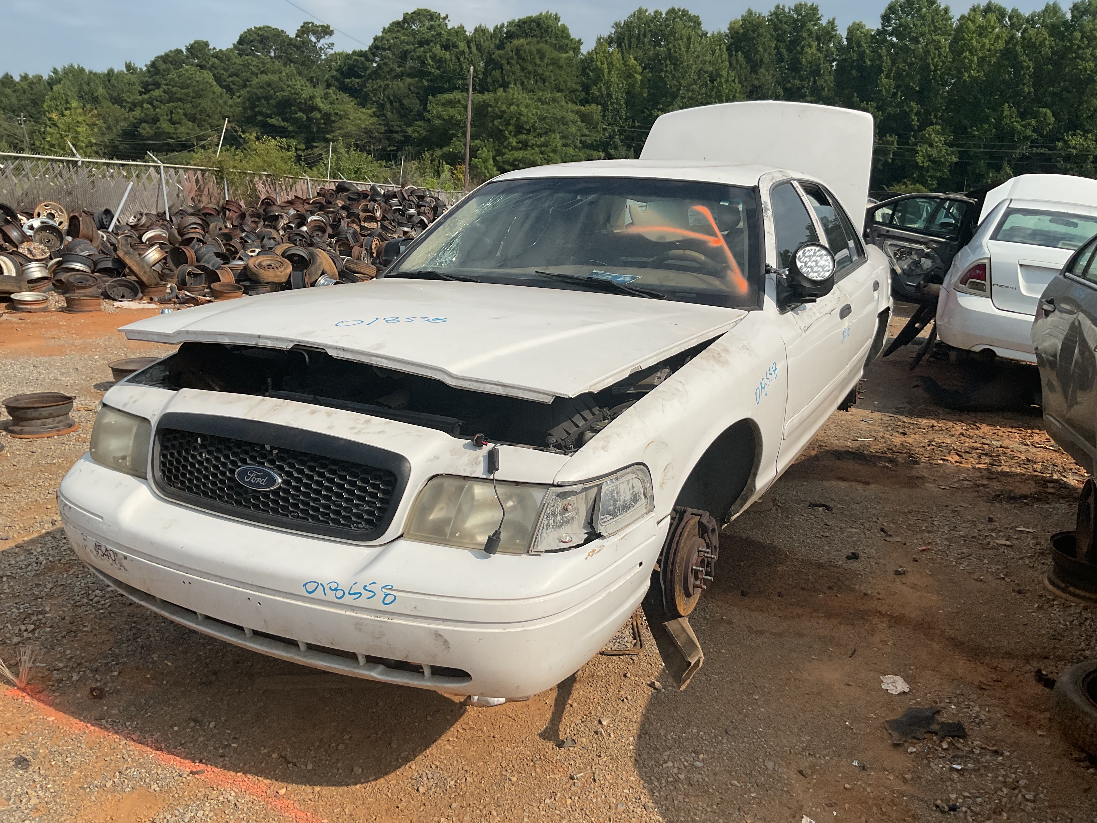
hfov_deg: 61.7
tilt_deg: -16.5
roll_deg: -1.5
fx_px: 919
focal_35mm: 29
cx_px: 548
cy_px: 412
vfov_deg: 48.2
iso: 16
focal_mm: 3
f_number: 1.8
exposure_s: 1/3788
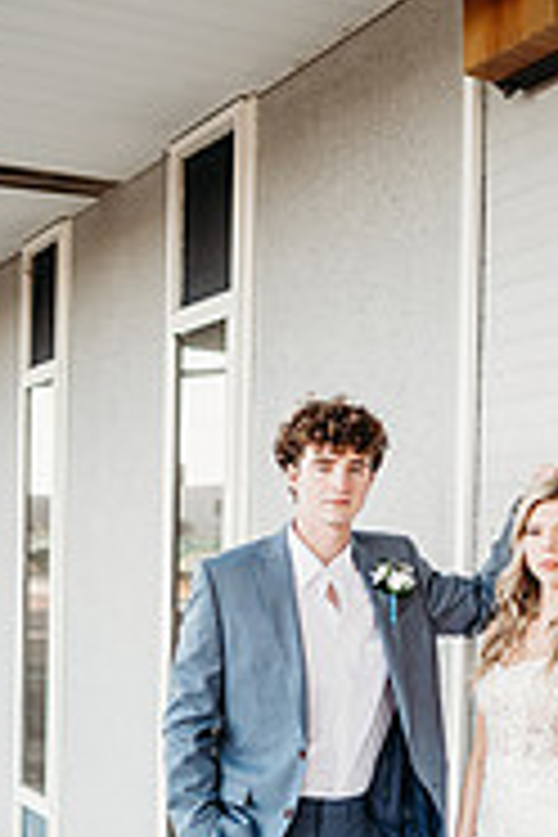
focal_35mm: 58
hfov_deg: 23.2
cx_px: 392
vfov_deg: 34.2
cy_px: 540
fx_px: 1348
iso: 100
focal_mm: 24
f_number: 2
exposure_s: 1/320
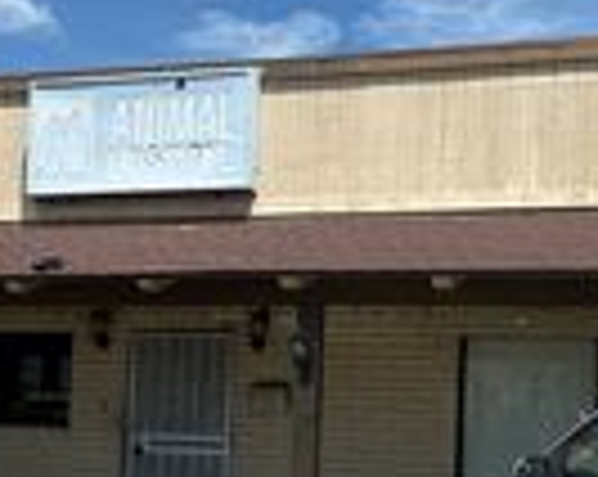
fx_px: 1555
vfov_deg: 17.4
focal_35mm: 88
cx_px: 189
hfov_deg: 21.7
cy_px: 326
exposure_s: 1/6211
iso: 80
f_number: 1.78
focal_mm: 6.86
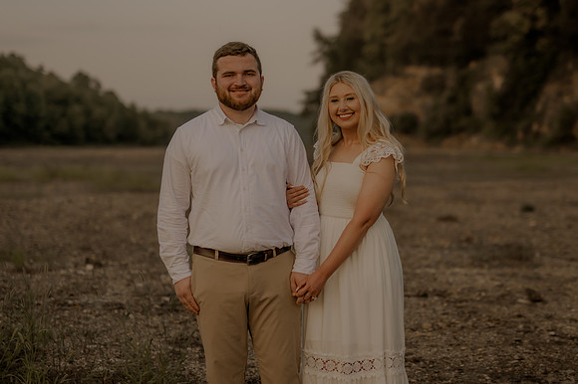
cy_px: 192
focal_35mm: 75
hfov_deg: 27.0
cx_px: 289
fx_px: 1203
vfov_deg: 18.2
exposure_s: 1/1000
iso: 200
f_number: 2.2
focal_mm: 50
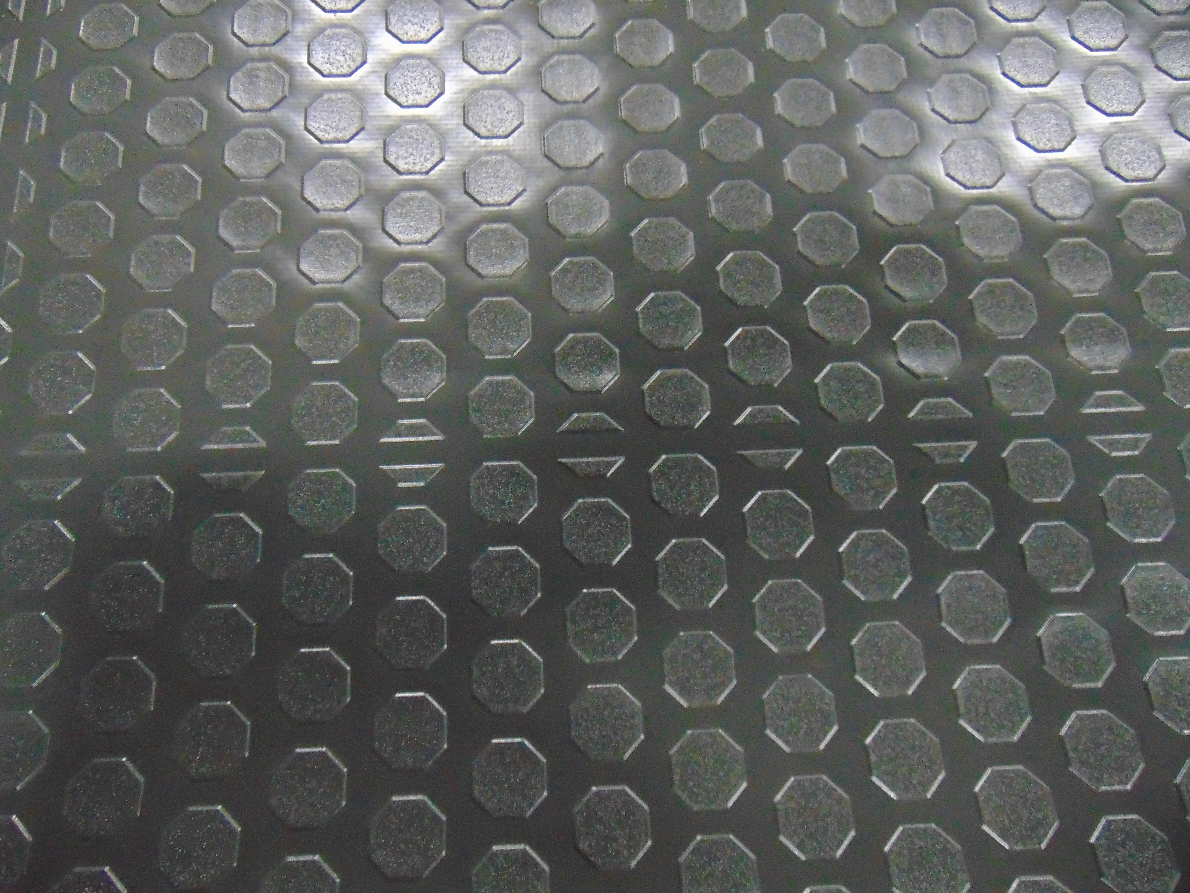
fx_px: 859
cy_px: 446
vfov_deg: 54.9
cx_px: 595
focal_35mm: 25
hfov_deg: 69.4
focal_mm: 4.5
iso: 800
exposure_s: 1/25
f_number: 3
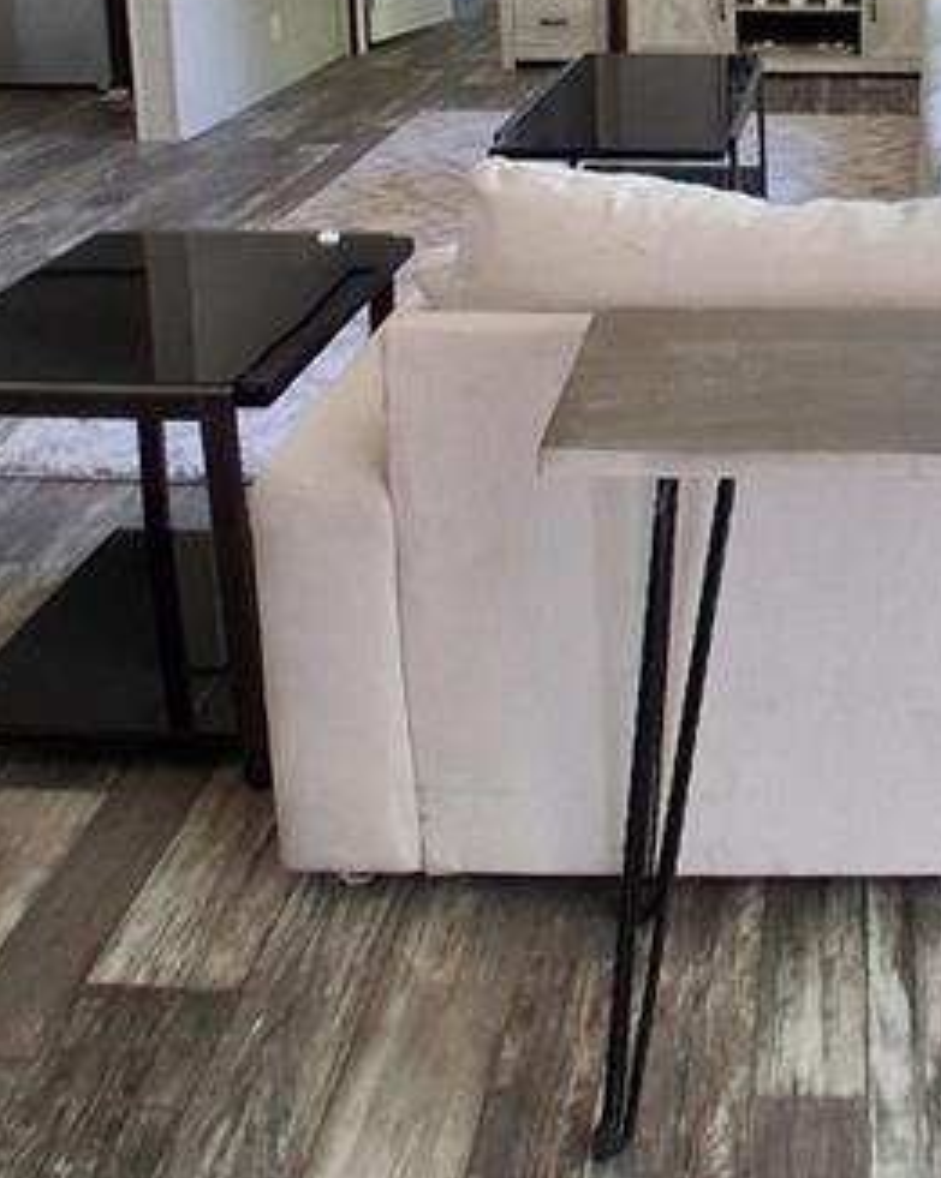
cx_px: 847
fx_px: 1360
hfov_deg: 35.9
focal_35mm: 39
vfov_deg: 40.9
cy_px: 0
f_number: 2.2
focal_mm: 1.4
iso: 125
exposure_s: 1/40
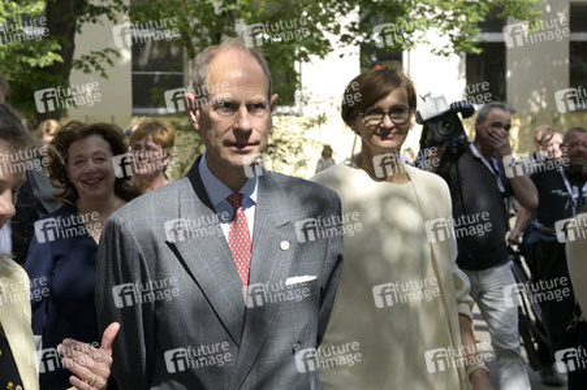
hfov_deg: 23.9
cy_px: 195
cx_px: 294
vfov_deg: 16.0
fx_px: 1385
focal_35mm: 85
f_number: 11
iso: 400
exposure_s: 1/250
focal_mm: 85
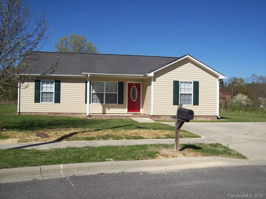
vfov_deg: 39.6
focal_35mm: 36
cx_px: 133
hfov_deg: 51.4
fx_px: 276
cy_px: 100
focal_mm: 6
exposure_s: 1/821
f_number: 4.8
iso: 80
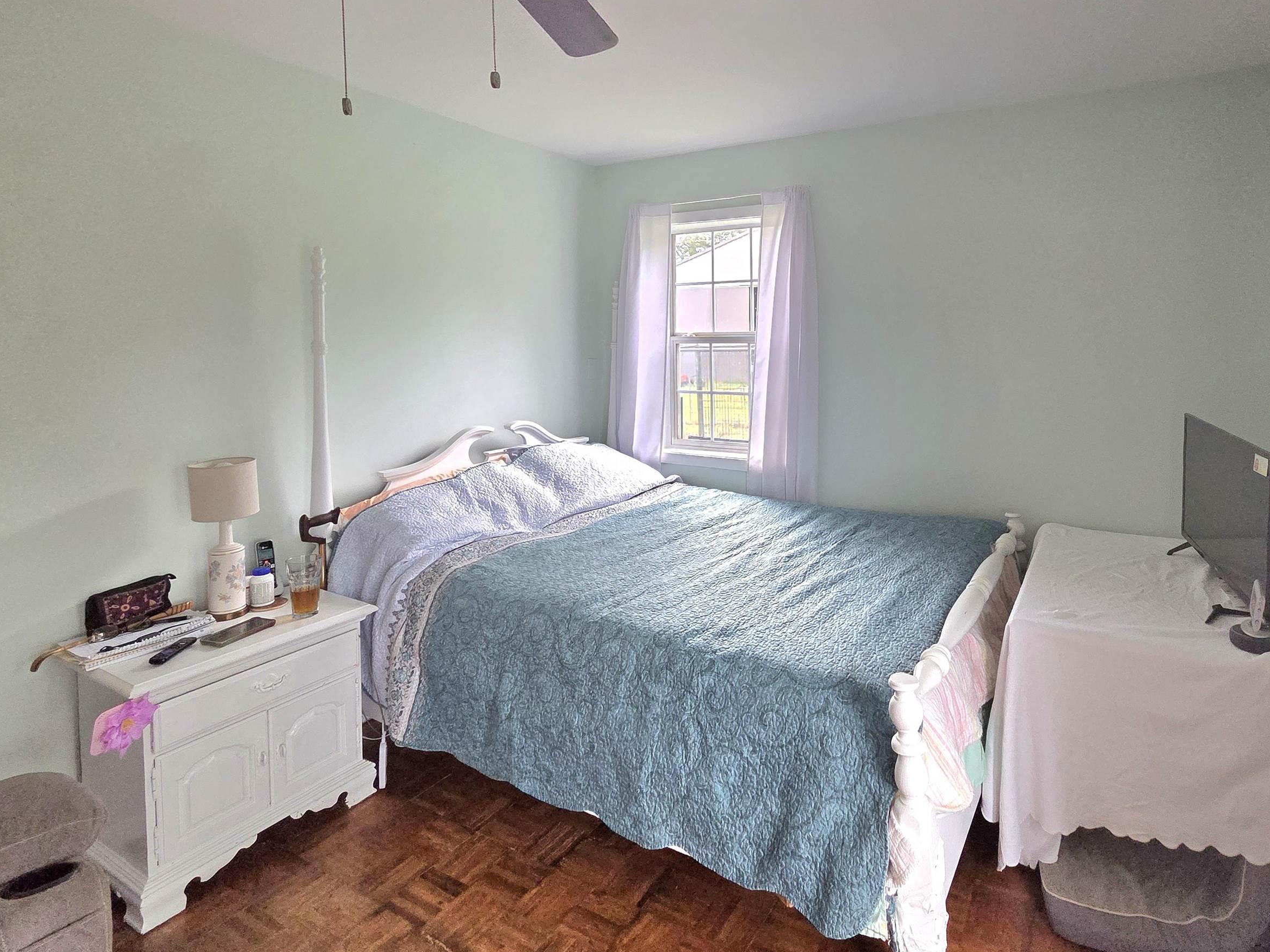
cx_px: 750
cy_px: 384
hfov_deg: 90.1
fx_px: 624
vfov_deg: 74.0
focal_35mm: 17
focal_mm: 2.2
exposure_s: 1/244
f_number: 2.2
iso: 500
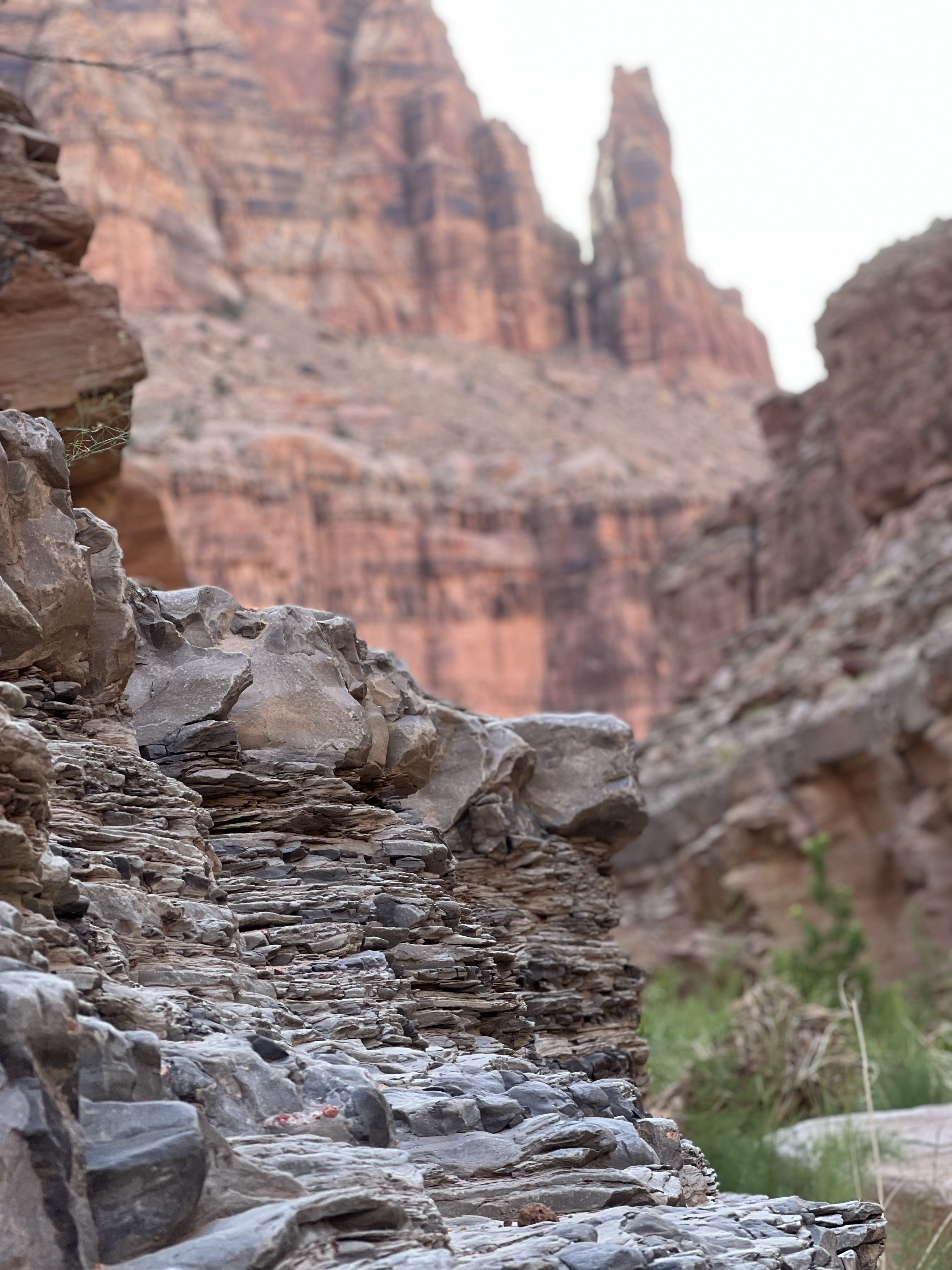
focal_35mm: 77
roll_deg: +5.6
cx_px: 476
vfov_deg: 25.3
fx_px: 2824
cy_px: 635
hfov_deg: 19.1
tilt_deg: +9.6
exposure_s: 1/121
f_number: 2.8
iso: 80
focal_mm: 9
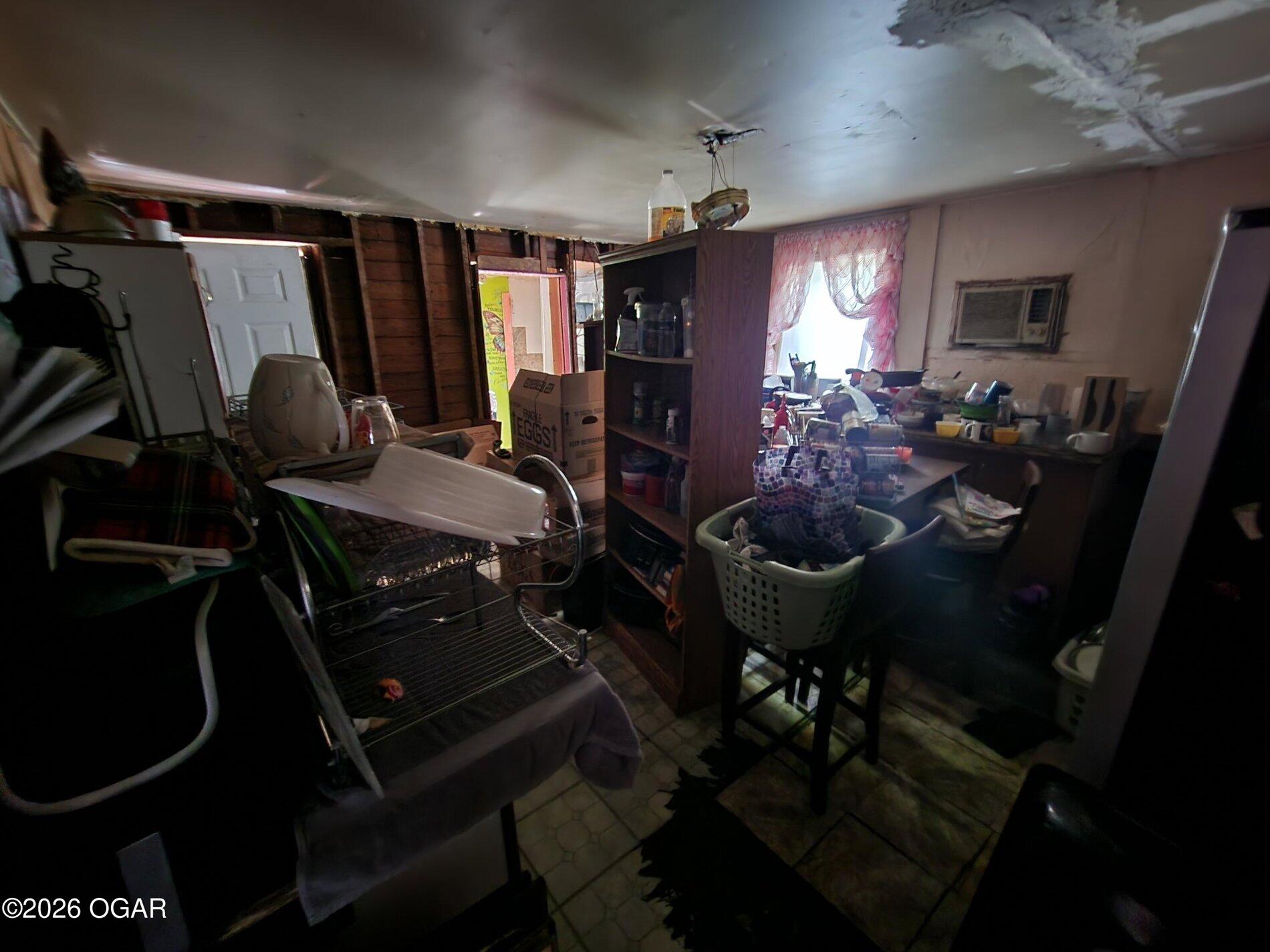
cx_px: 635
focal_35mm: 13
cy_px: 476
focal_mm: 2.2
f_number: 2.2
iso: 640
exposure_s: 1/4
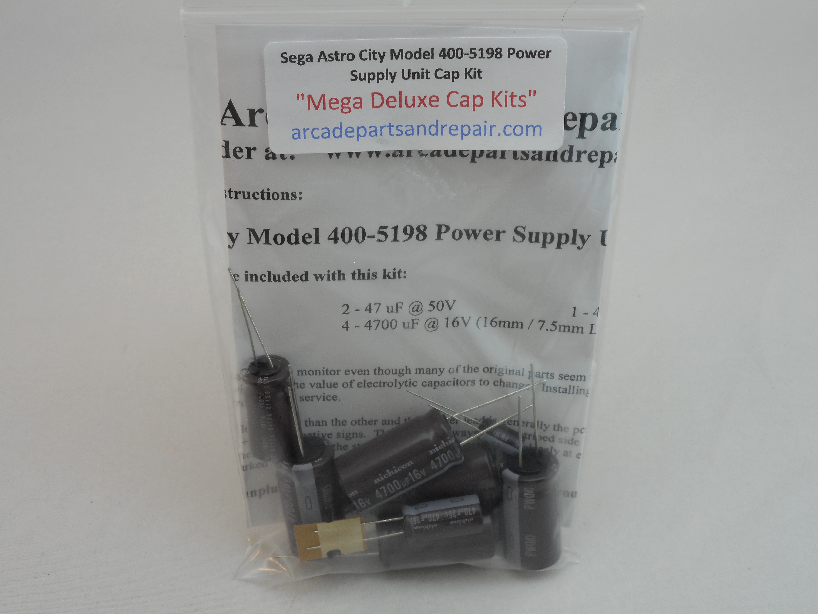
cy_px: 307
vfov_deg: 28.6
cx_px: 409
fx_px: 1205
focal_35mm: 51
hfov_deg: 37.5
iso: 80
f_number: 4.9
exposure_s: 1/40
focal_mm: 9.1
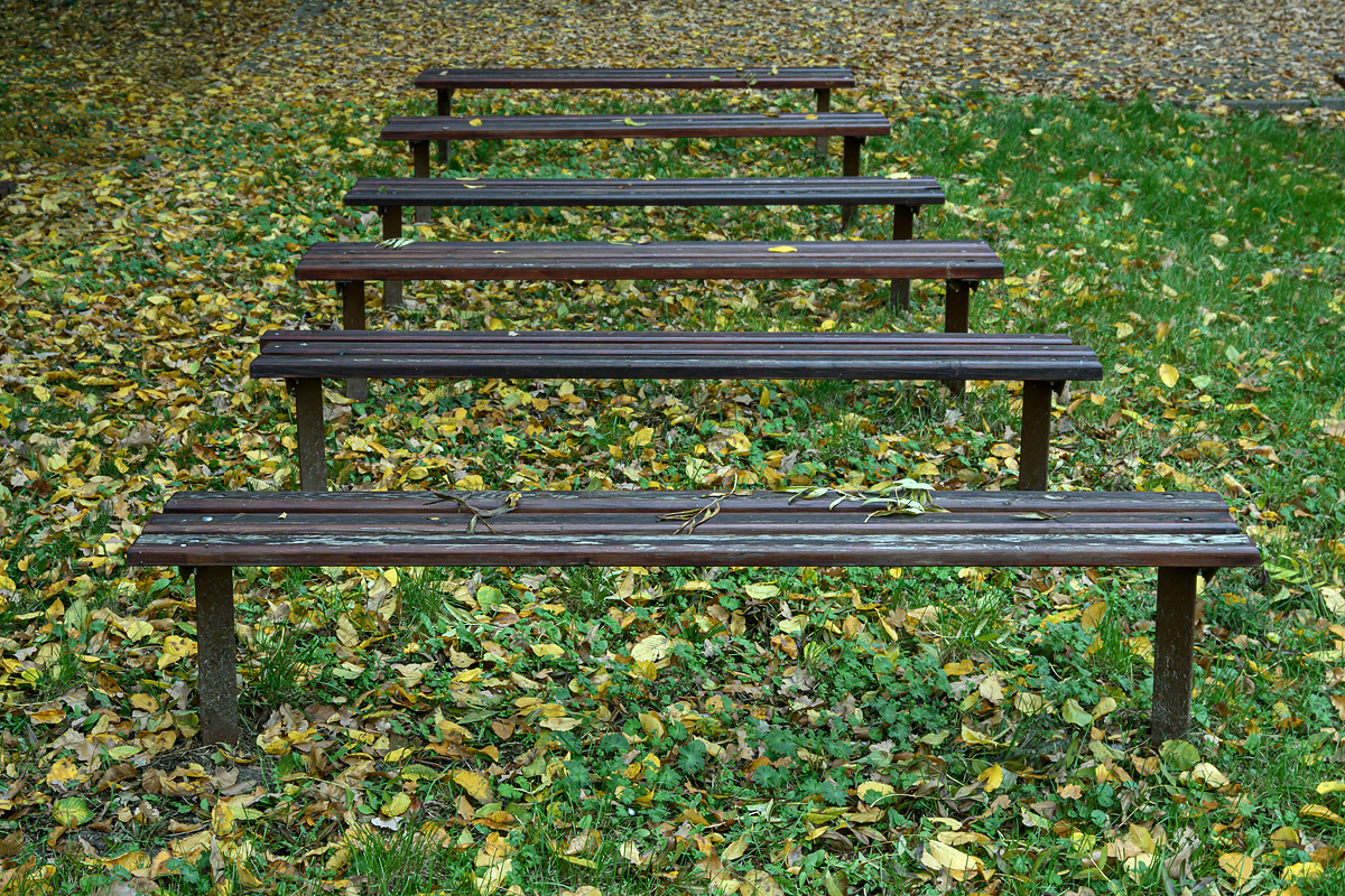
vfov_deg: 26.5
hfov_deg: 38.9
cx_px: 672
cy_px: 448
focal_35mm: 51
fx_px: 1905
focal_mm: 34
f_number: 9.5
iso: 250
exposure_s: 1/90
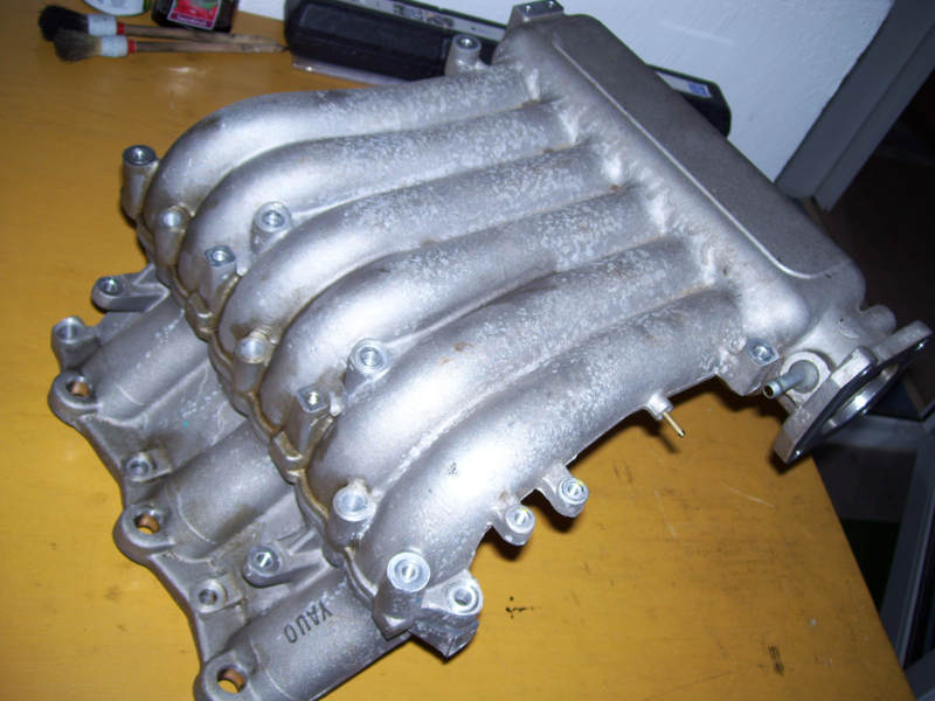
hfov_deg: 51.4
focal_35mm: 36
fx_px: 972
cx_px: 468
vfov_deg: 39.7
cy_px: 350
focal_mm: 6
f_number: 2.7
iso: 80
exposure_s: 1/60
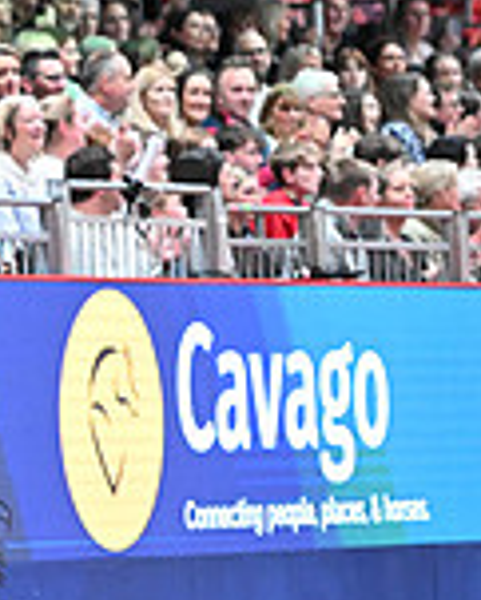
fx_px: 8959
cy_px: 248
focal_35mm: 504
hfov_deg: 3.0
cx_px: -584
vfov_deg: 3.8
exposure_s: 1/800
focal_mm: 140
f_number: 4
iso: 6400
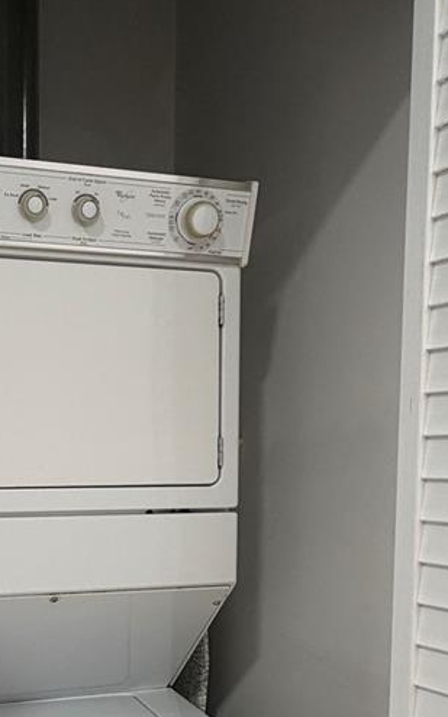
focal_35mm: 36
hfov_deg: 33.8
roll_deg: -0.1
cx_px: 62
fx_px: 704
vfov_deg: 52.3
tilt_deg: -3.8
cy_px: 511
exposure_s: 1/60
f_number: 2.2
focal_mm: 2.22
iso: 250
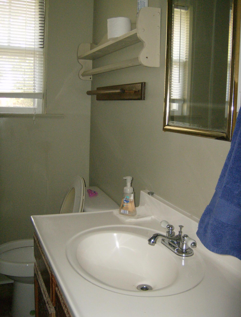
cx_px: 120
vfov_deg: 51.1
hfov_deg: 40.0
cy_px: 158
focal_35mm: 36
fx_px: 331
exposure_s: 1/60
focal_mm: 6
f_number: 2.8
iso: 200
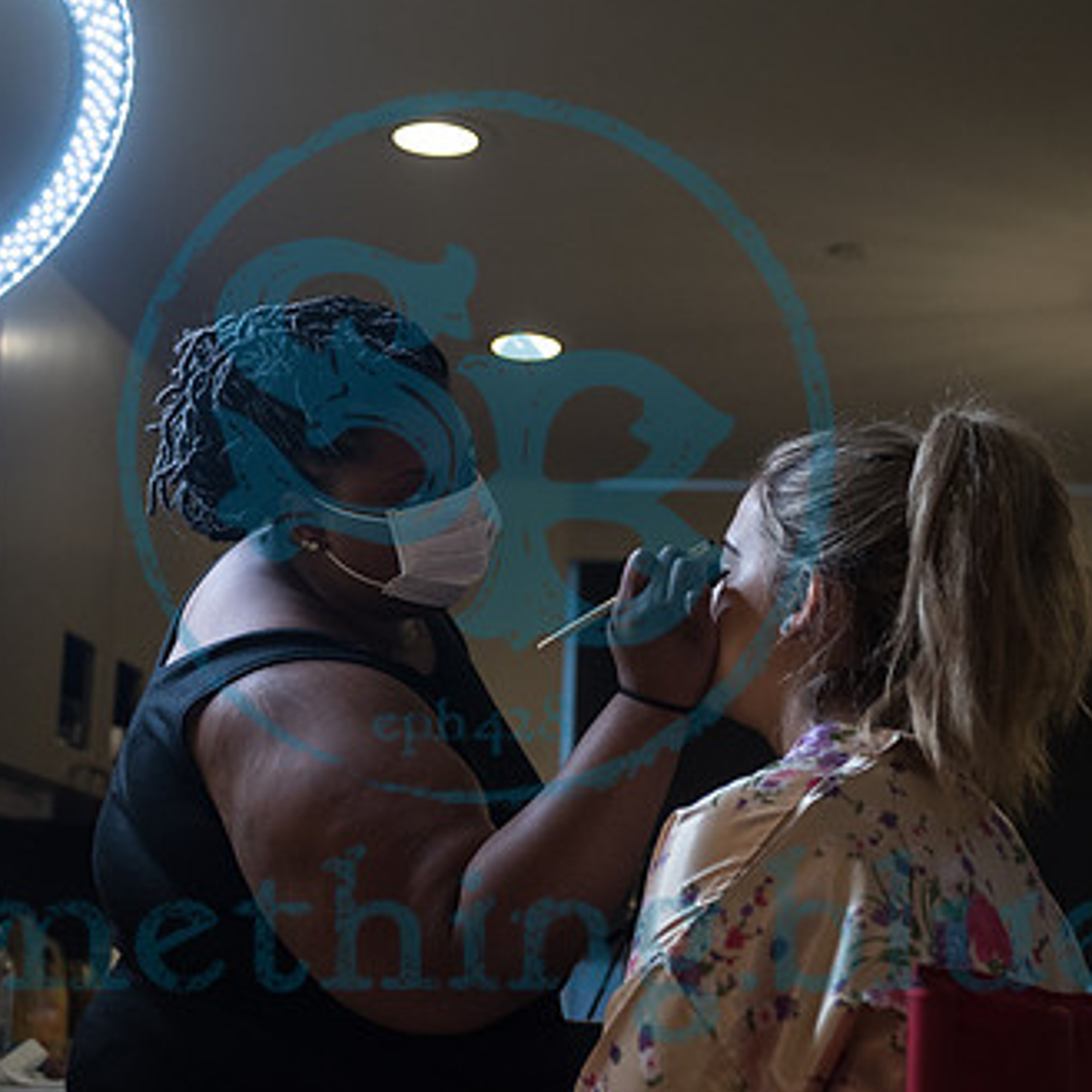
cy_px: 566
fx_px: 2570
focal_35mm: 72
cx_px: 465
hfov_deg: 24.0
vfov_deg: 24.0
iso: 1600
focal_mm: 48
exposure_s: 1/800
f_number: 2.8
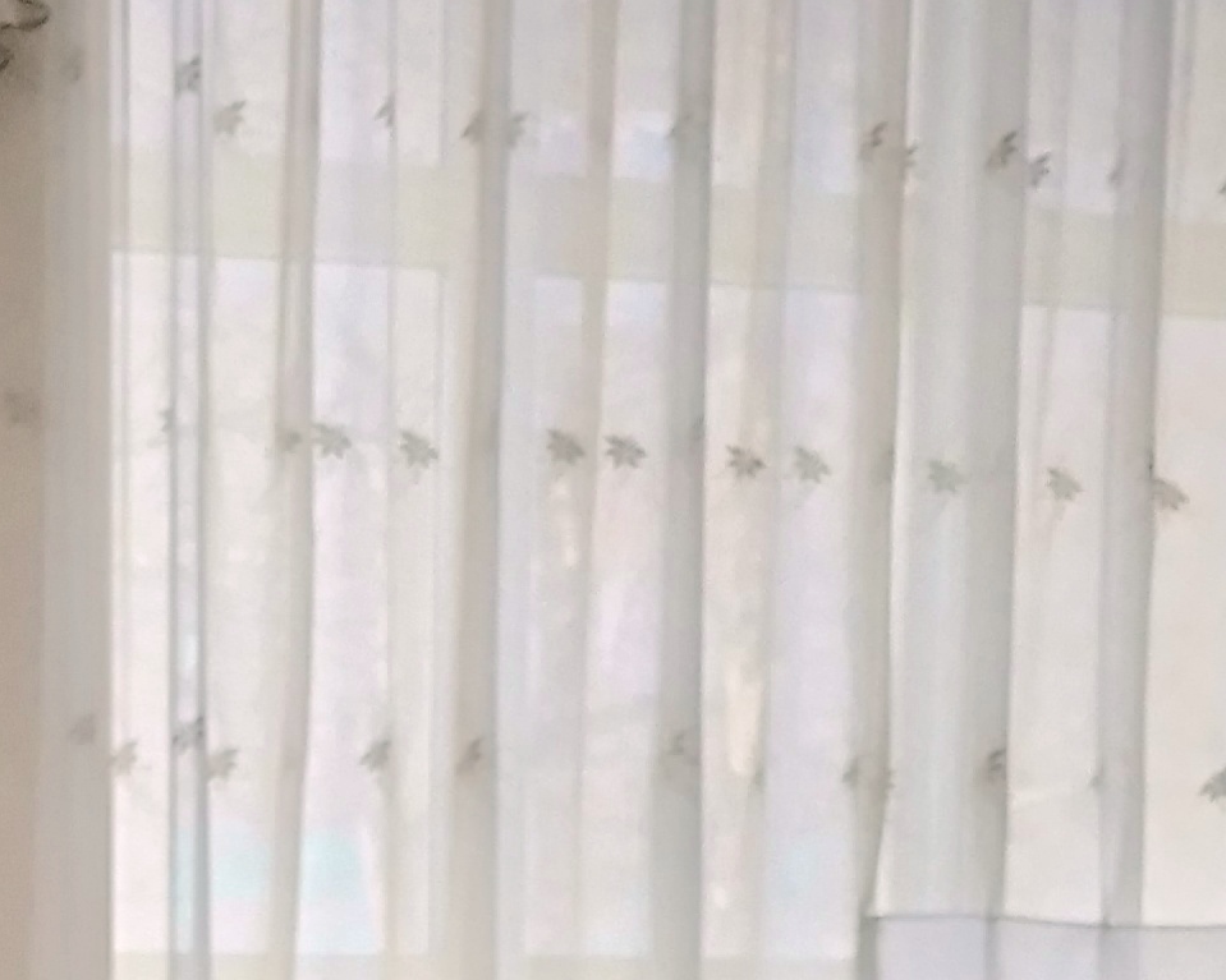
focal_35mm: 136
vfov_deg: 9.8
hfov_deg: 13.5
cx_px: -492
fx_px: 4934
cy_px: 2493
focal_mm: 4.75
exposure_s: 1/100
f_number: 1.8
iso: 171
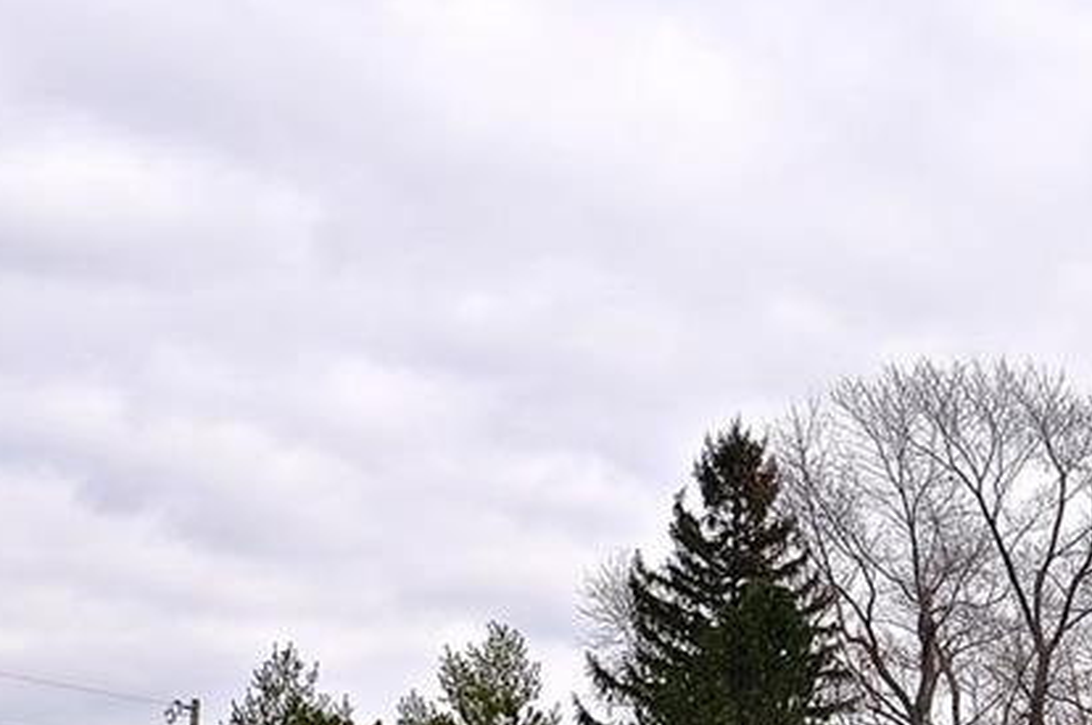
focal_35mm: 89
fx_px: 2696
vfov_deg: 15.1
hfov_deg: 21.7
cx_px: 1205
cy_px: 679
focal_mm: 24
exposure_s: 1/320
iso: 200
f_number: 9
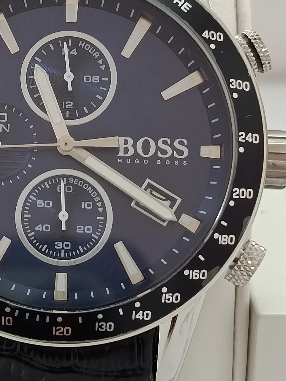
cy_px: 185
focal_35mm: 102
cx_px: 47
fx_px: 1123
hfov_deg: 14.4
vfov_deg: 19.3
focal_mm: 5.24
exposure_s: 1/100
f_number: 1.7
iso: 473
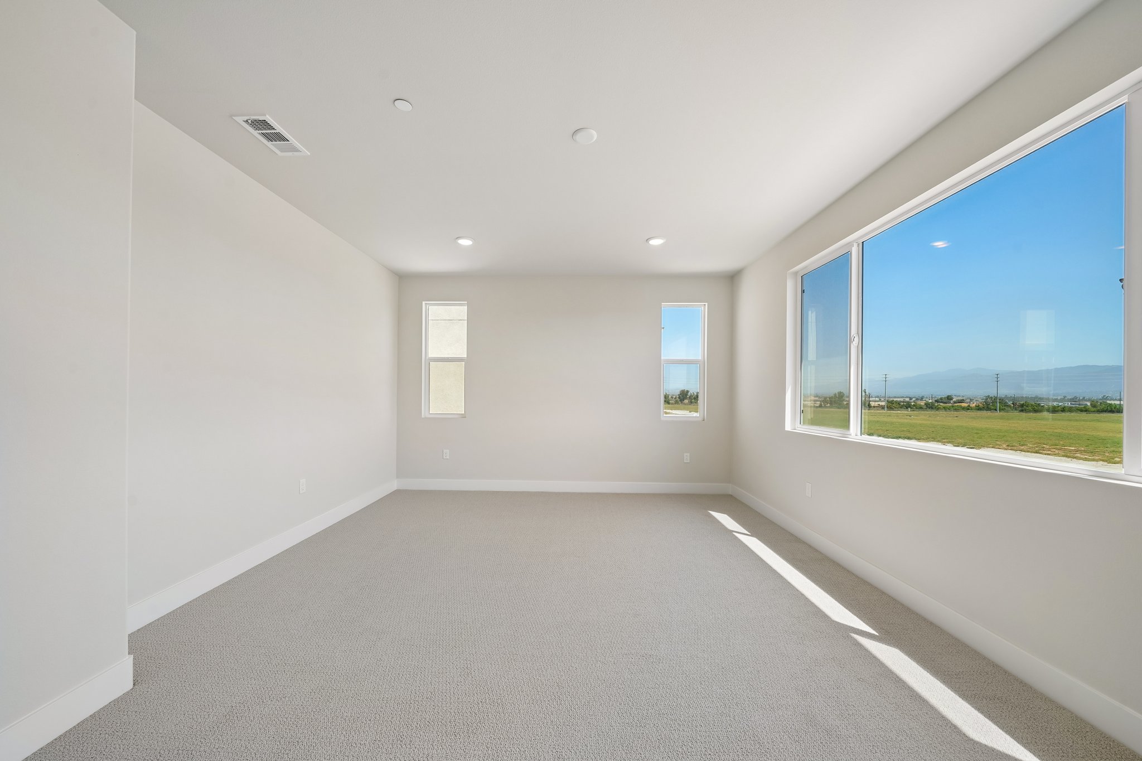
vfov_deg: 90.0
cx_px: 571
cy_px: 380
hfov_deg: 112.6
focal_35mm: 12
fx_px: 381
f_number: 8
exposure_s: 1/40
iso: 100
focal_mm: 12
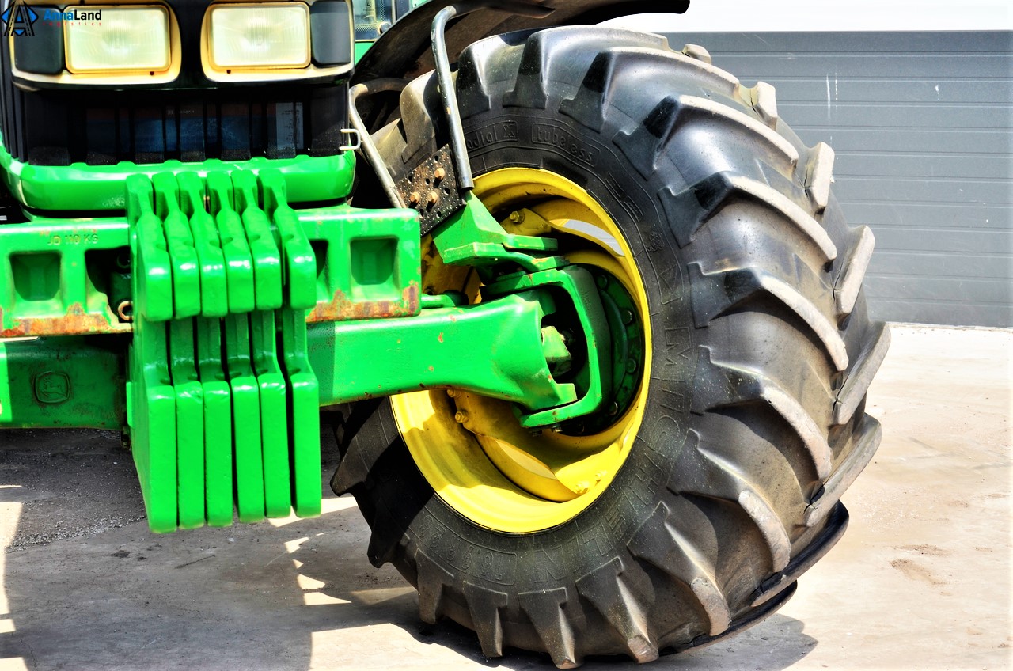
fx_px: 1896
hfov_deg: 29.9
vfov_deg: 20.1
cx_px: 506
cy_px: 336
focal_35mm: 68
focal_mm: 45
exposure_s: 1/200
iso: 125
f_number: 7.1
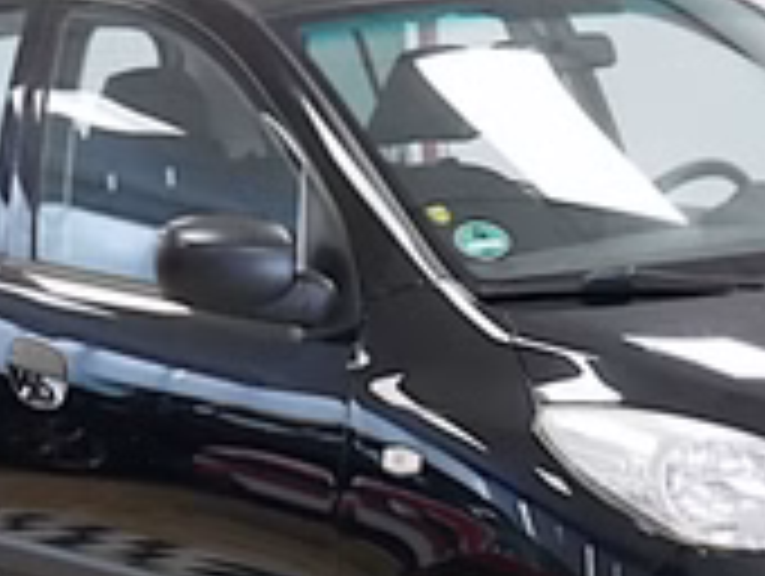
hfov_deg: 11.7
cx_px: 518
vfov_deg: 8.8
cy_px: 374
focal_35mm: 169
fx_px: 3740
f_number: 3.9
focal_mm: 18
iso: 640
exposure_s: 1/60
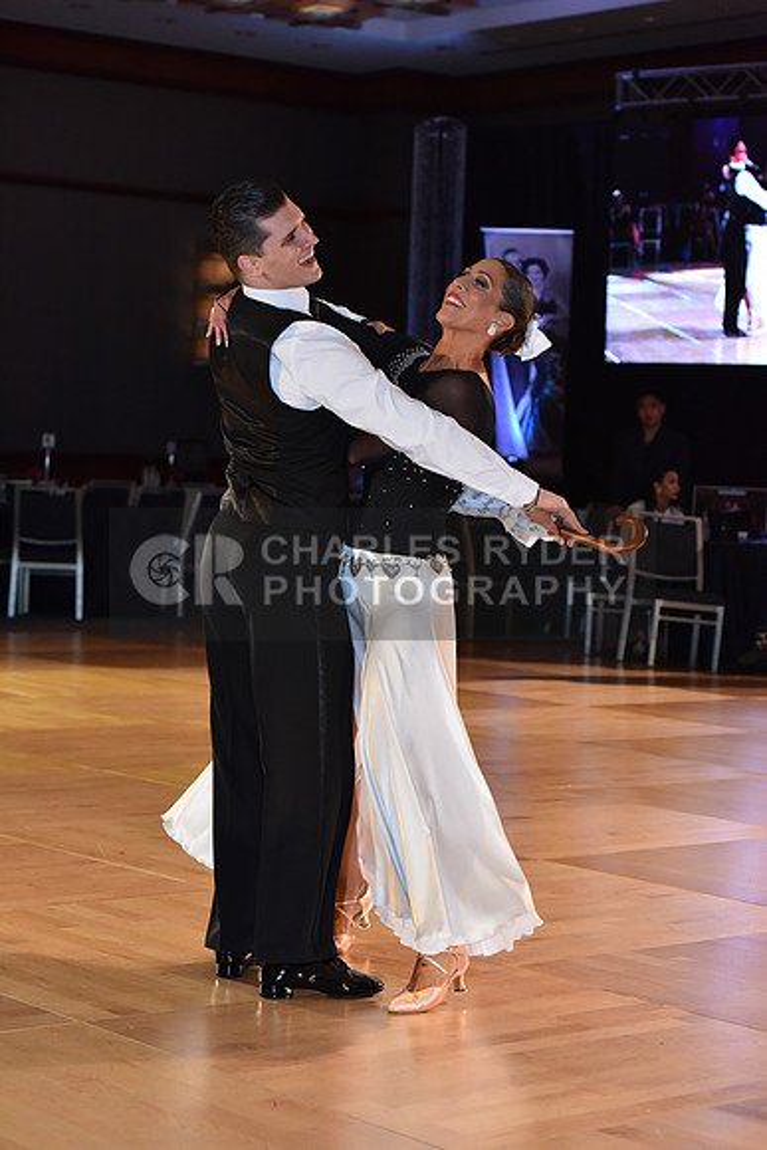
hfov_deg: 16.1
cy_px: 575
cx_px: 384
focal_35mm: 85
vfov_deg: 23.9
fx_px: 2715
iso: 2000
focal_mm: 85
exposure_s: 1/250
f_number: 4.5
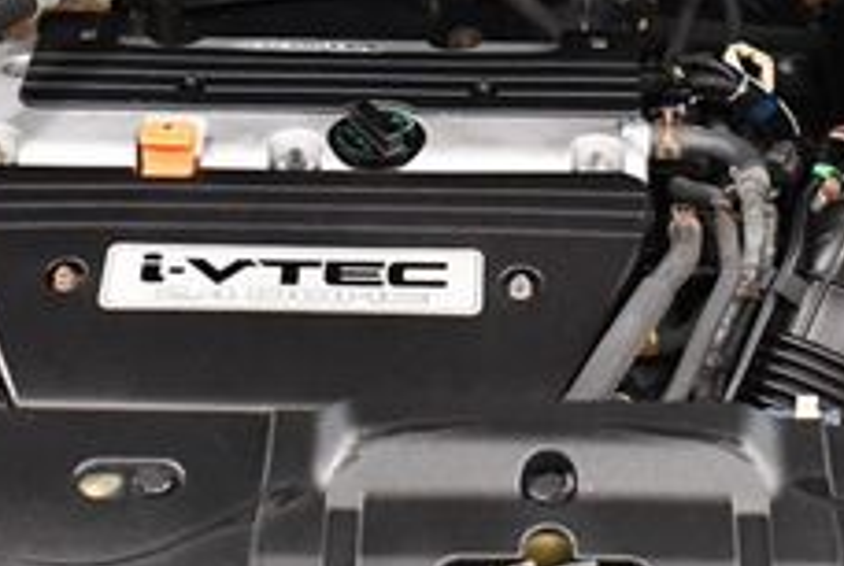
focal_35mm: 101
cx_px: 540
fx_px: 2373
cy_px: 129
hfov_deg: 20.1
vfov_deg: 13.6
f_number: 3.5
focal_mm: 18
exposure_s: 1/100
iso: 3200
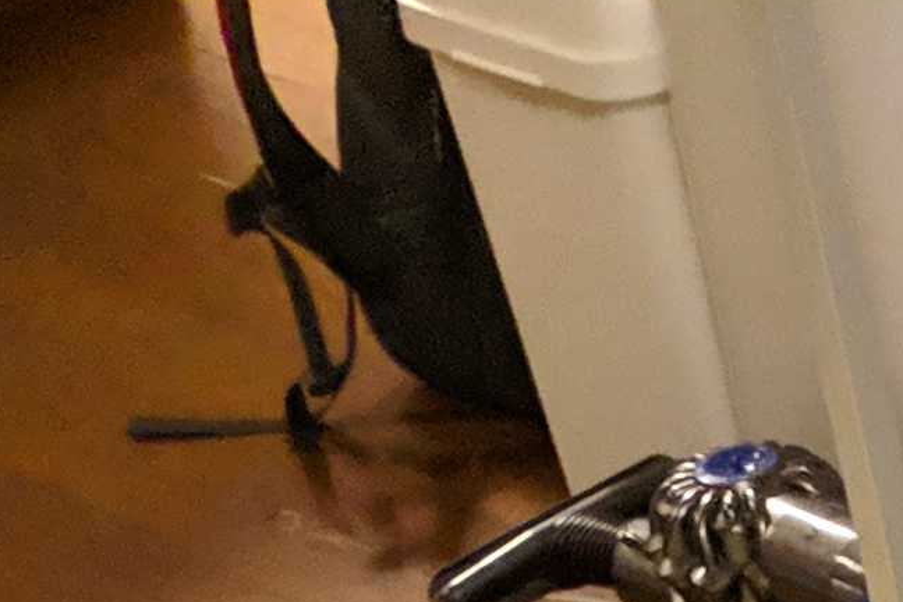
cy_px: 2101
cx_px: 1699
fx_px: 4239
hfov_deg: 11.2
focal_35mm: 169
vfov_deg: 6.9
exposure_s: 1/24
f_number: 2
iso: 1057
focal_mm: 4.67
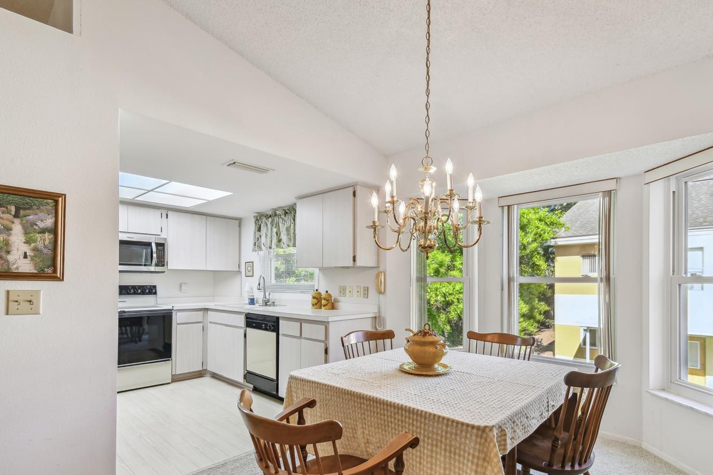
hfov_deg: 89.9
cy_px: 280
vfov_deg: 66.8
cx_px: 377
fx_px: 356
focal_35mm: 18
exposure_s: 1/25
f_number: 7.1
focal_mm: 10
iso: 100
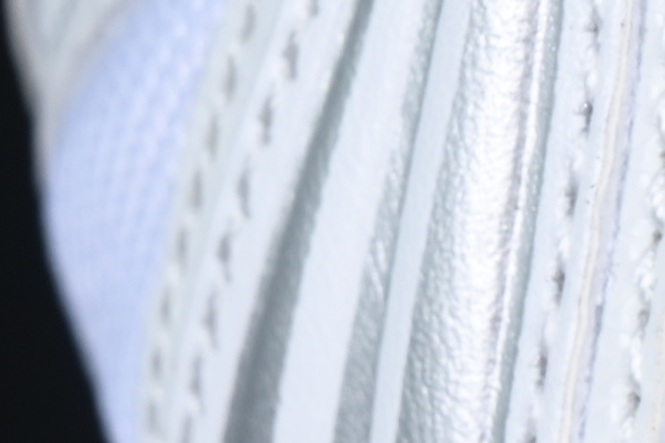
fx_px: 8254
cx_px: 1102
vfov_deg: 3.1
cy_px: 215
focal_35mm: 447
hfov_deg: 4.6
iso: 160
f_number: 7.1
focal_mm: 50
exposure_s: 1/60
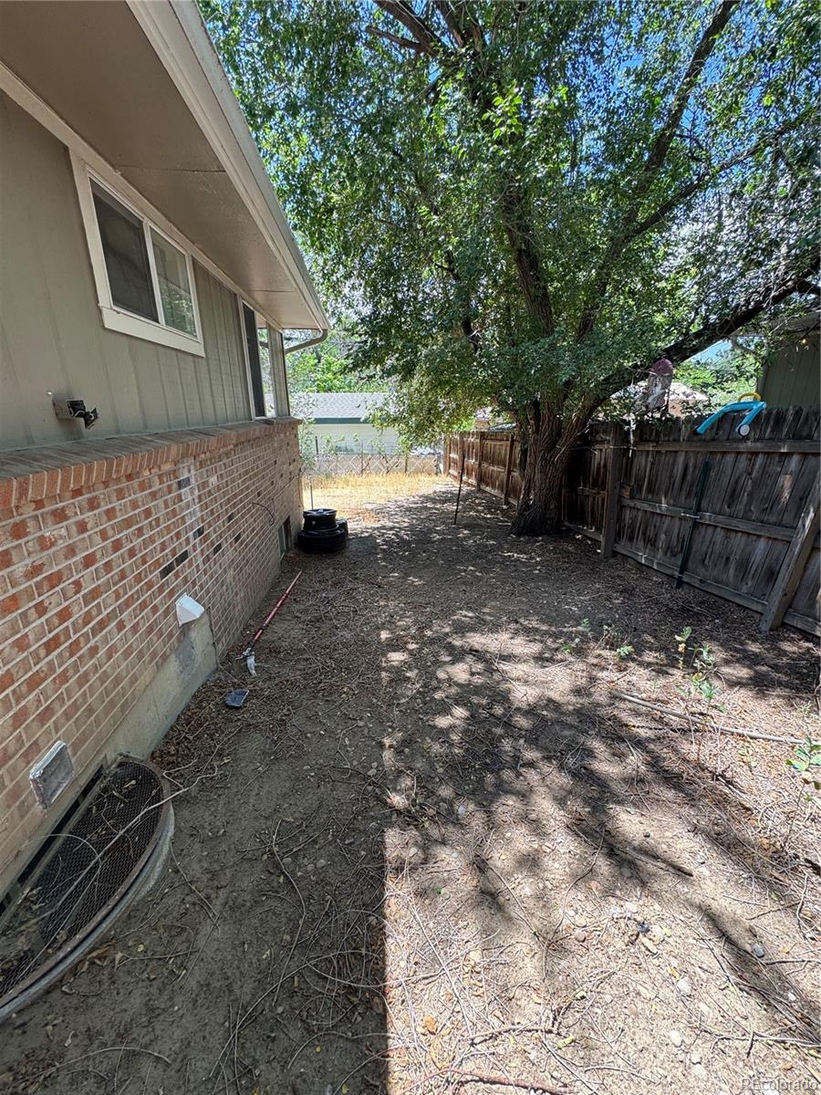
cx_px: 410
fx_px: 443
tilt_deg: -18.3
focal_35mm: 14
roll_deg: -0.2
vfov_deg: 102.1
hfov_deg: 85.7
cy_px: 548
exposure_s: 1/139
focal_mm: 2.22
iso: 40
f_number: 2.2
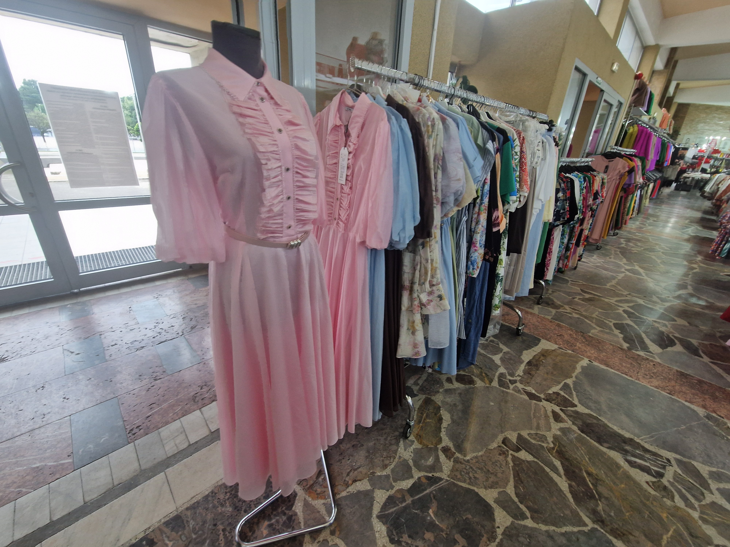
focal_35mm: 13
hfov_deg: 106.2
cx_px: 365
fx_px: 274
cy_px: 274
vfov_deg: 89.9
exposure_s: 1/50
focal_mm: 2.2
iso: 125
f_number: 2.2
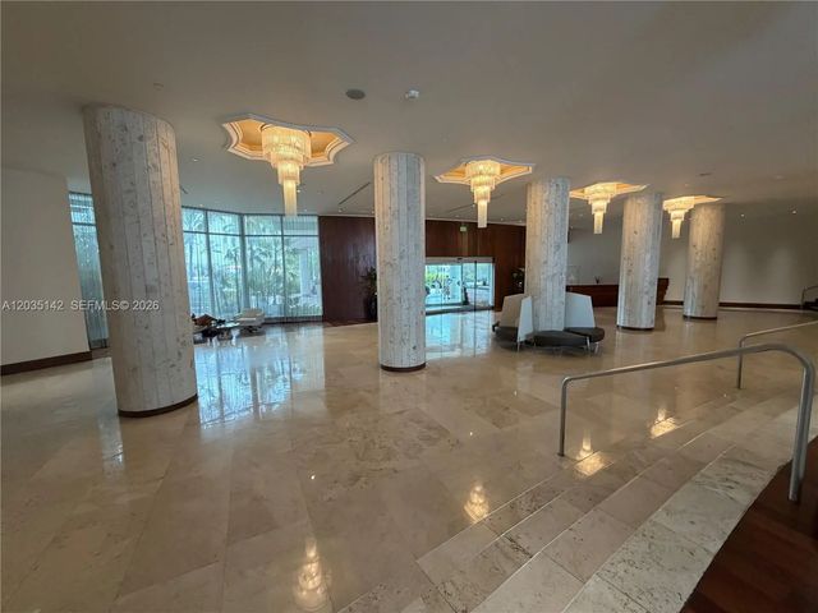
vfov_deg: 85.7
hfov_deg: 102.1
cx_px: 409
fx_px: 331
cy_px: 306
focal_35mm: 14
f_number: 2.2
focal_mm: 2.22
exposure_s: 1/120
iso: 320
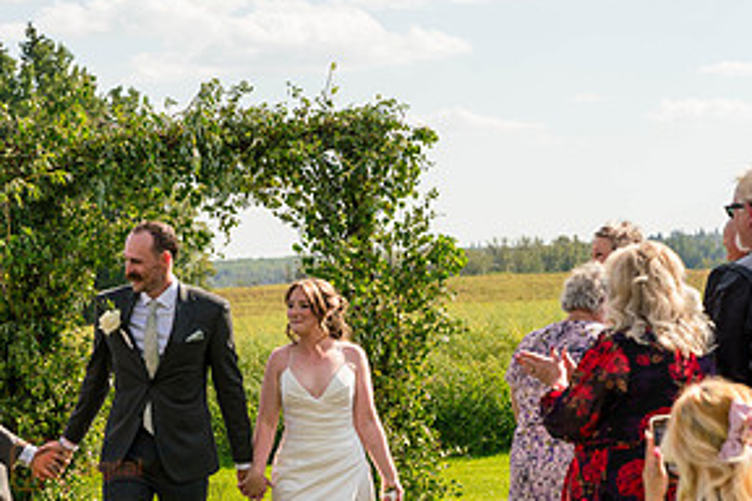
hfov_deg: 14.9
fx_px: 2862
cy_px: 474
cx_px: 123
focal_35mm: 137
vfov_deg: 10.0
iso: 400
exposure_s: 1/1600
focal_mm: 68
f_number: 4.5
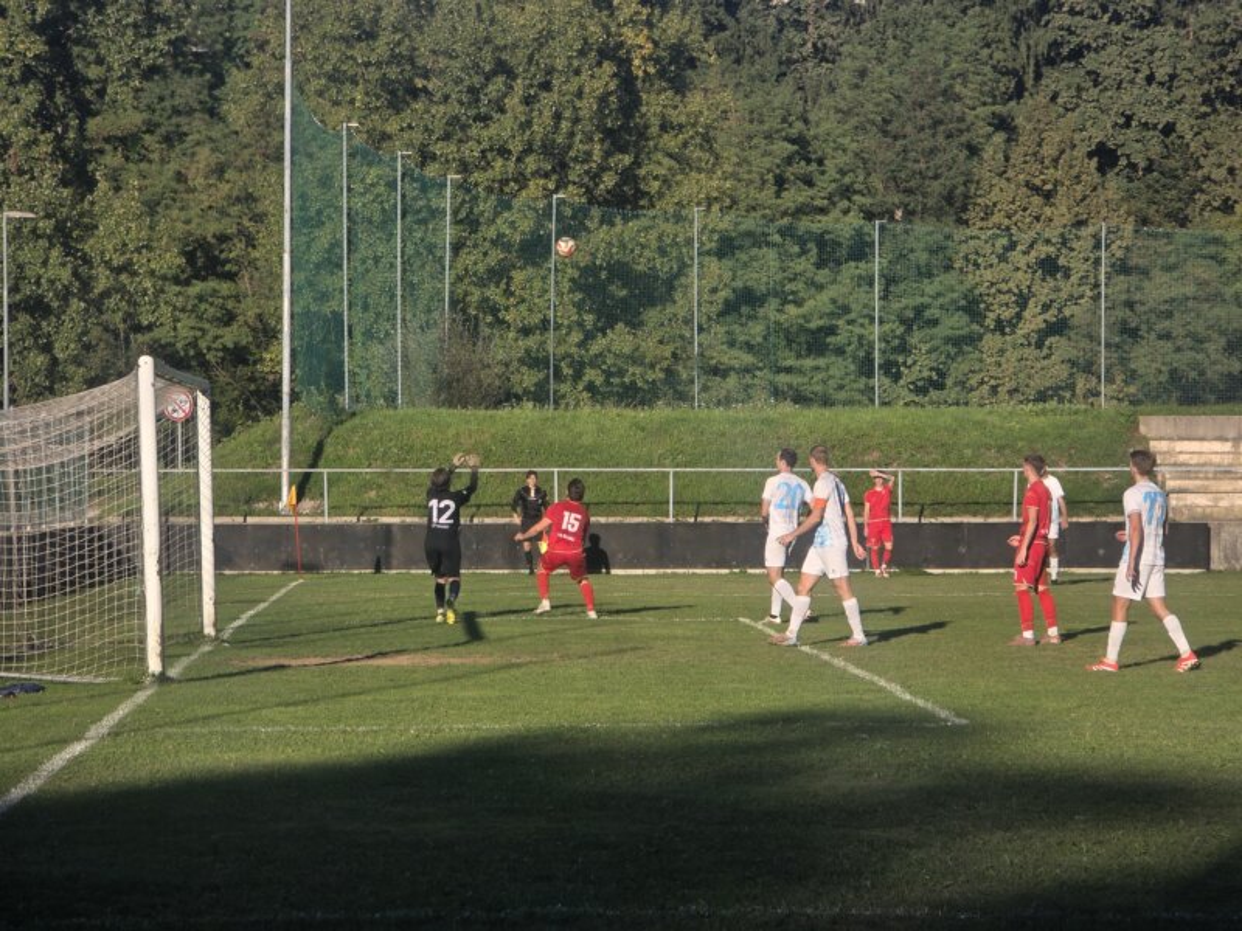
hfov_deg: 17.1
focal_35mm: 115
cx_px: 621
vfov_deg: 12.9
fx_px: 4126
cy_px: 466
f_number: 3.4
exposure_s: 1/1232
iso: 64
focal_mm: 18.6
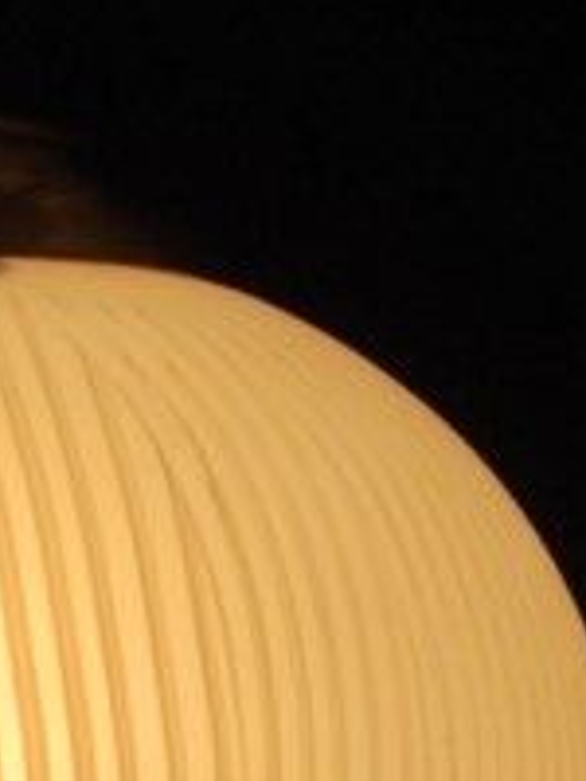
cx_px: -84
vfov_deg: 11.3
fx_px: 3860
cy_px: 957
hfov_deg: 8.6
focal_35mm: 171
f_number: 4.2
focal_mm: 6.9
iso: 100
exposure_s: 1/100
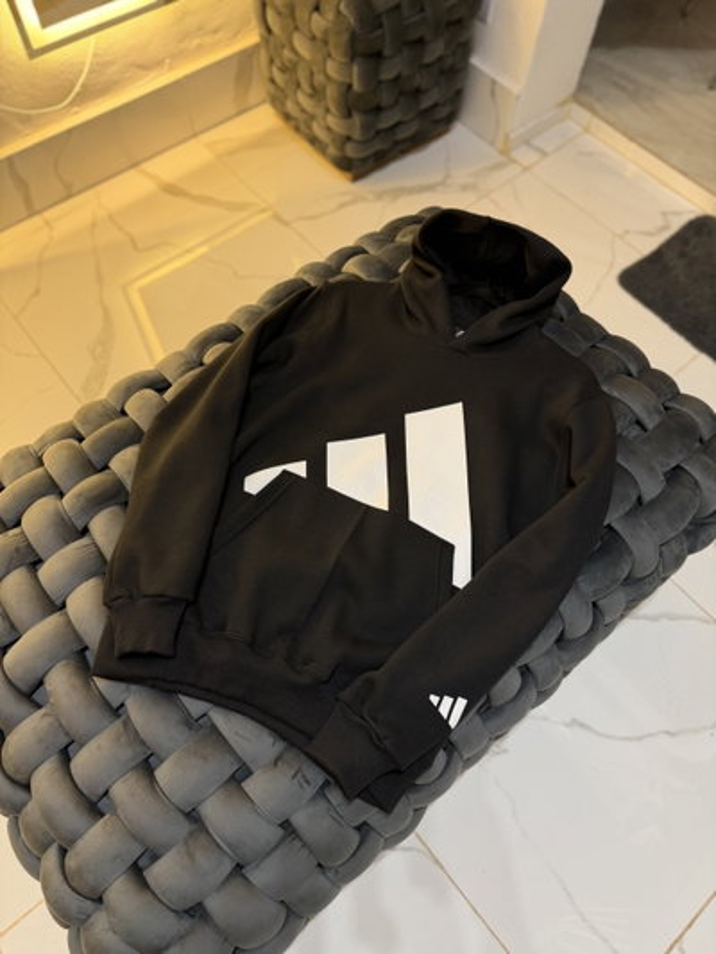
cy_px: 477
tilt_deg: -63.7
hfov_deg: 56.8
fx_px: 662
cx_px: 358
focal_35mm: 24
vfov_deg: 71.6
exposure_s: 1/50
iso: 160
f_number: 1.78
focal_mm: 6.76
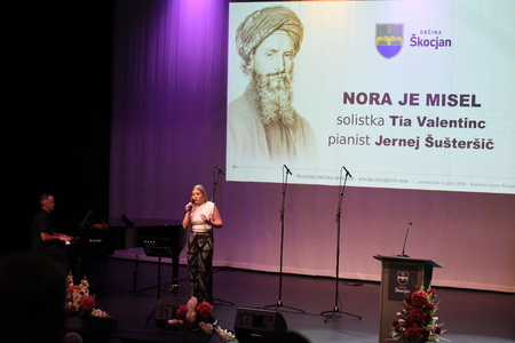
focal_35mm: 80
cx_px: 258
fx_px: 1144
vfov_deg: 17.1
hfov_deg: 25.4
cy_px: 172
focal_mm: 80
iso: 4000
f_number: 4.5
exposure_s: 1/320
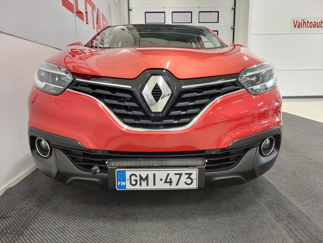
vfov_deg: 54.9
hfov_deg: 69.4
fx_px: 233
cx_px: 162
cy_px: 122
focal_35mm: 25
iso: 500
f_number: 1.8
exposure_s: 1/50
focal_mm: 5.23
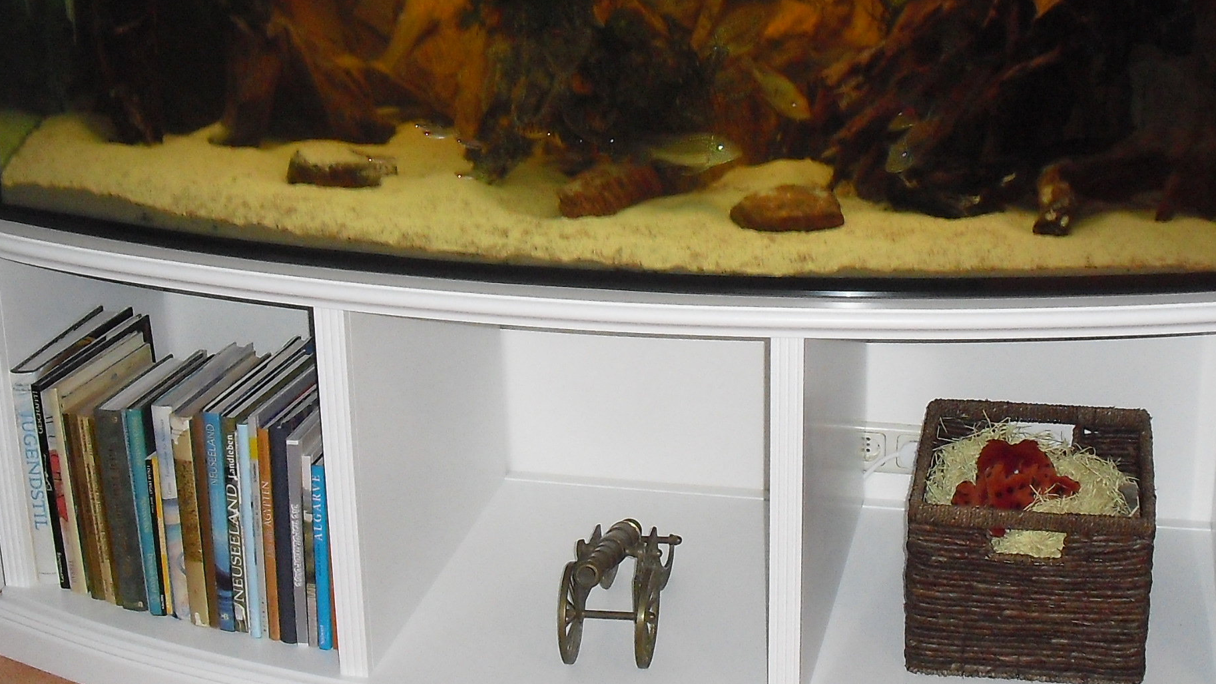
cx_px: 627
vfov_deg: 18.2
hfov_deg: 31.9
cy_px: 230
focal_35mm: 66
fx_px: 2128
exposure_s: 1/60
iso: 400
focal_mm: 6.3
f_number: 3.1
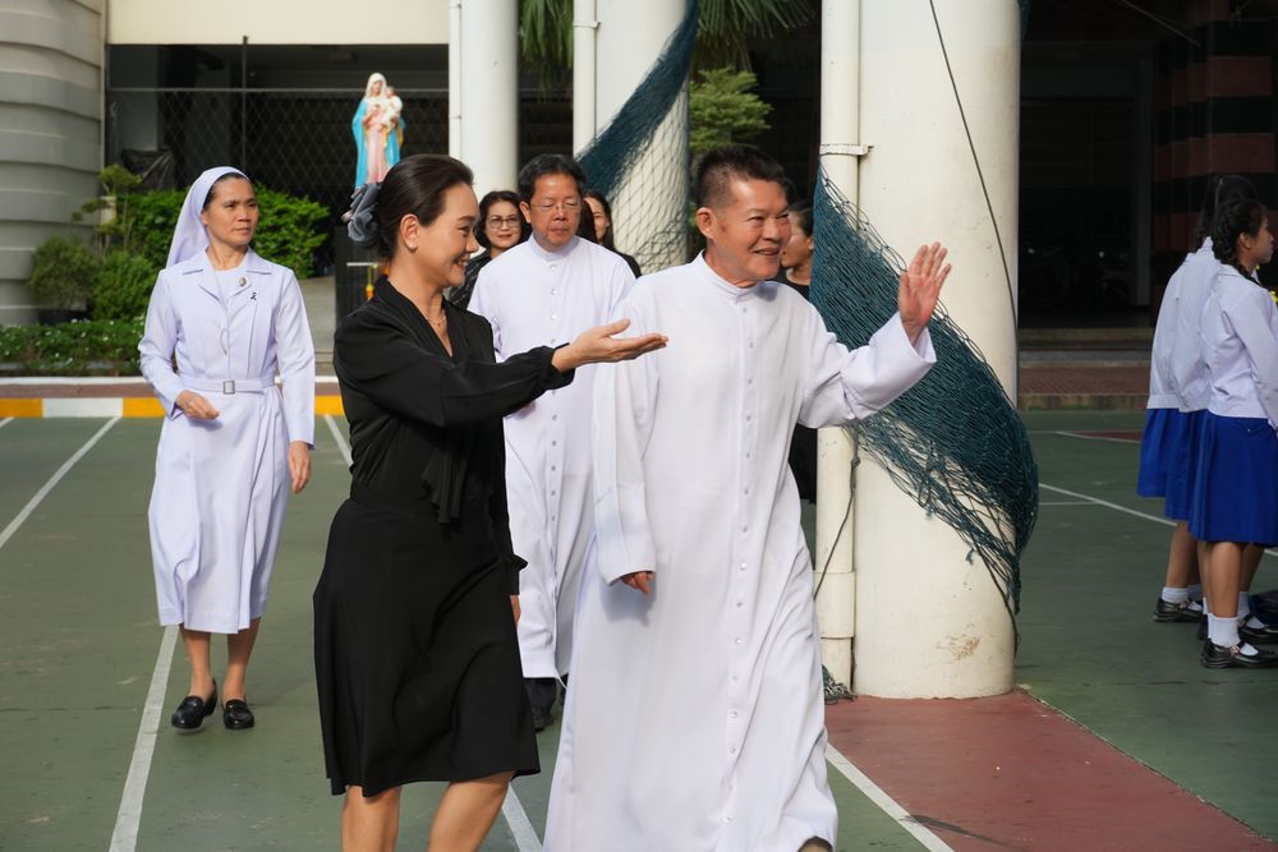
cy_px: 426
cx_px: 639
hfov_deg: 21.6
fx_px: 3355
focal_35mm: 94
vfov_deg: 14.5
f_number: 5.6
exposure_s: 1/125
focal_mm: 63
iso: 100
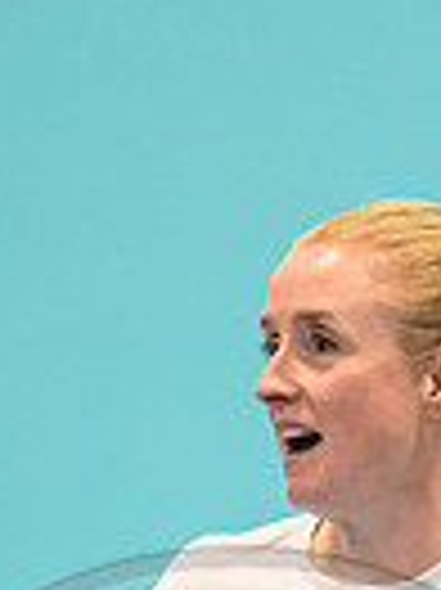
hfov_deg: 1.3
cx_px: 543
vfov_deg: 1.7
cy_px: 824
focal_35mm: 1160
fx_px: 19736
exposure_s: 1/1000
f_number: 2.8
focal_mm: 200
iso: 8000
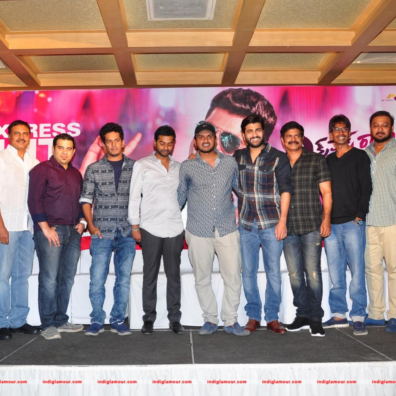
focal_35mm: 35
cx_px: 178
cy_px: 198
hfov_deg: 47.2
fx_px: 453
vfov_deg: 47.2
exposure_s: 1/125
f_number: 5.6
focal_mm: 18
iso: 500
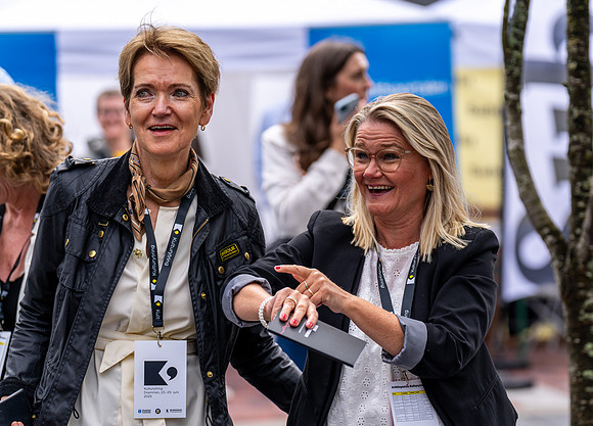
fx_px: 2488
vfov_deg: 9.8
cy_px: 198
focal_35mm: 147
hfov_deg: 13.6
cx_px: 407
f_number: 2.8
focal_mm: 110
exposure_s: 1/1250
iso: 100
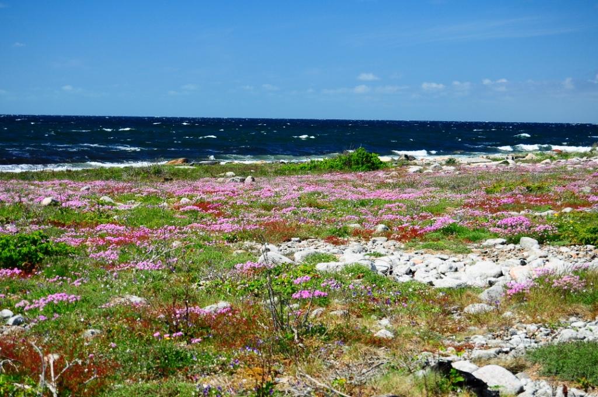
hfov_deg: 24.6
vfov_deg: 16.5
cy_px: 198
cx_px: 299
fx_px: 1369
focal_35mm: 82
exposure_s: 1/200
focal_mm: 55
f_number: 6.3
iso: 200
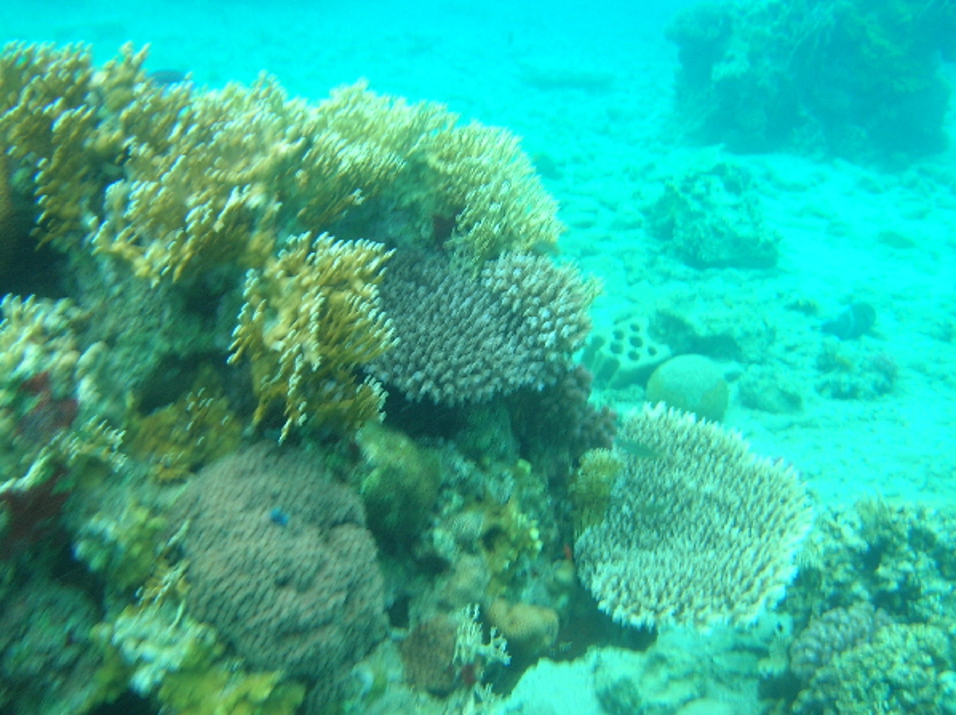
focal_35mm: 34
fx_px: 938
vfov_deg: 41.7
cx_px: 478
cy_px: 358
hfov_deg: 54.0
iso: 50
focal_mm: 5.7
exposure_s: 1/36.4
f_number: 4.9
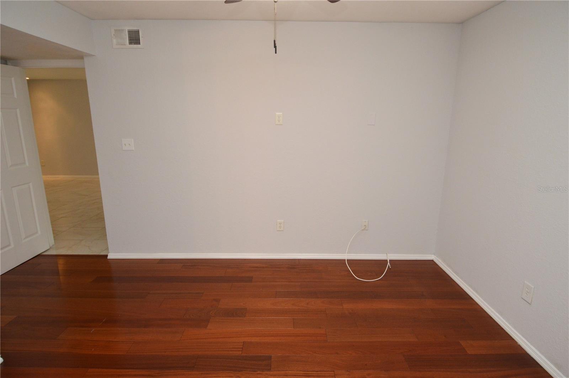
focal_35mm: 18
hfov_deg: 90.1
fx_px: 284
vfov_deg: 67.3
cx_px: 284
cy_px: 189
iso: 1250
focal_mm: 12
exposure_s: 1/60
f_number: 4
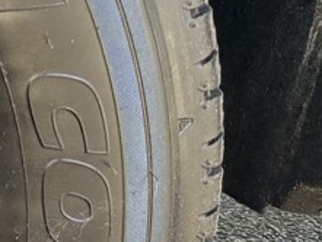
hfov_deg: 8.5
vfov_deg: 8.5
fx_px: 1619
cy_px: 134
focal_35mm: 174
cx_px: -780
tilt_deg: -26.6
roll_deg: -0.3
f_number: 1.78
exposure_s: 1/235
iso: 200
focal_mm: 6.76
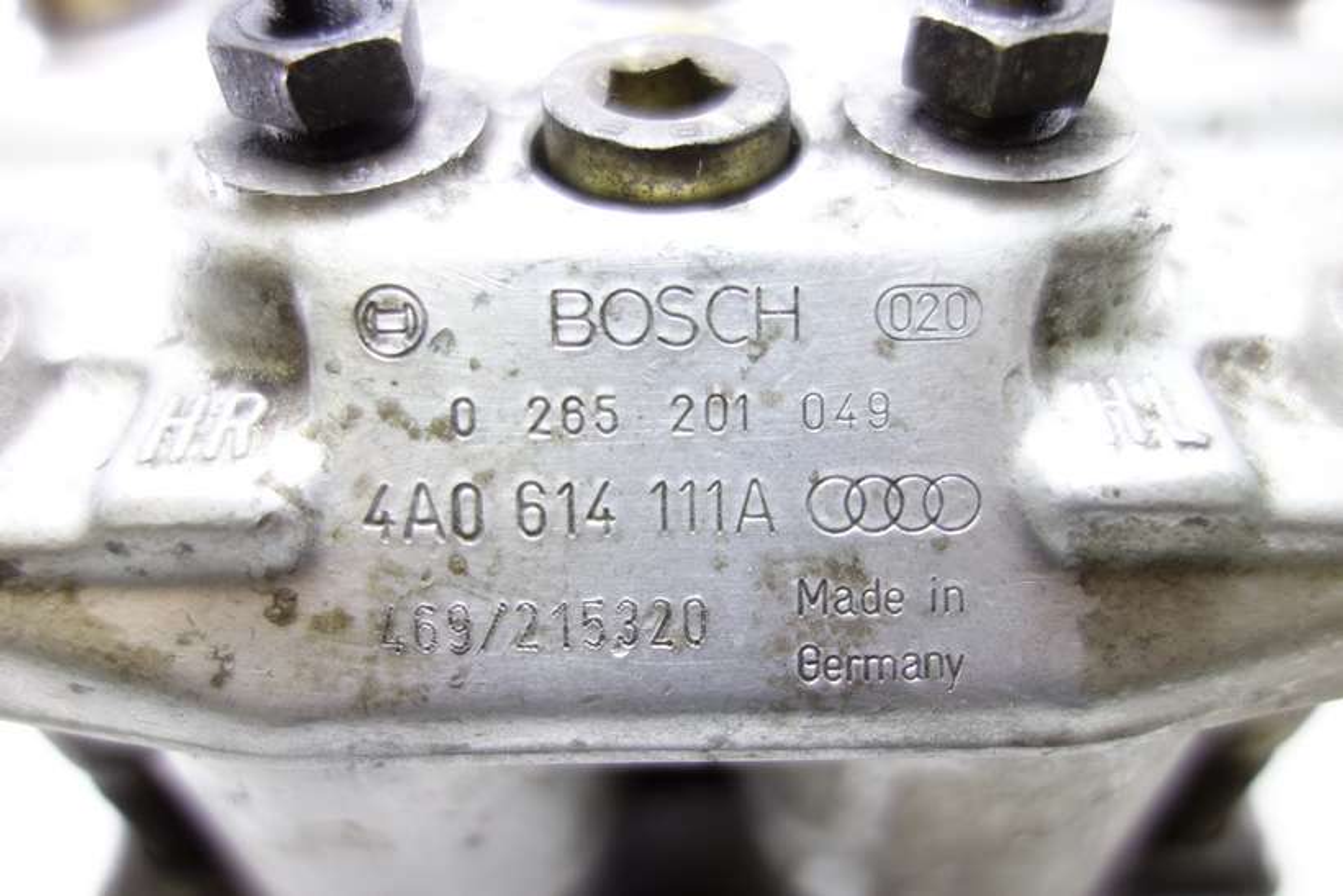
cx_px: 672
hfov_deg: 65.5
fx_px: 1045
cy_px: 448
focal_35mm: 28
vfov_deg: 46.4
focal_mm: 10.4
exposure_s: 1/40
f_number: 1.8
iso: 125
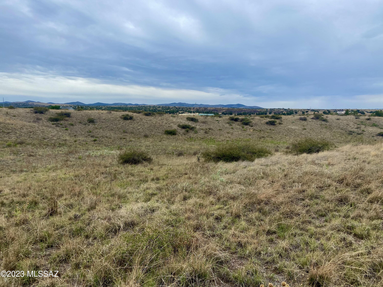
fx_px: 288
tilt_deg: -8.9
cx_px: 192
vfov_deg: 53.1
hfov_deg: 67.3
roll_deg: -0.2
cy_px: 144
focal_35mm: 26
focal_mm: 4.25
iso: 32
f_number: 1.8
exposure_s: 1/2625
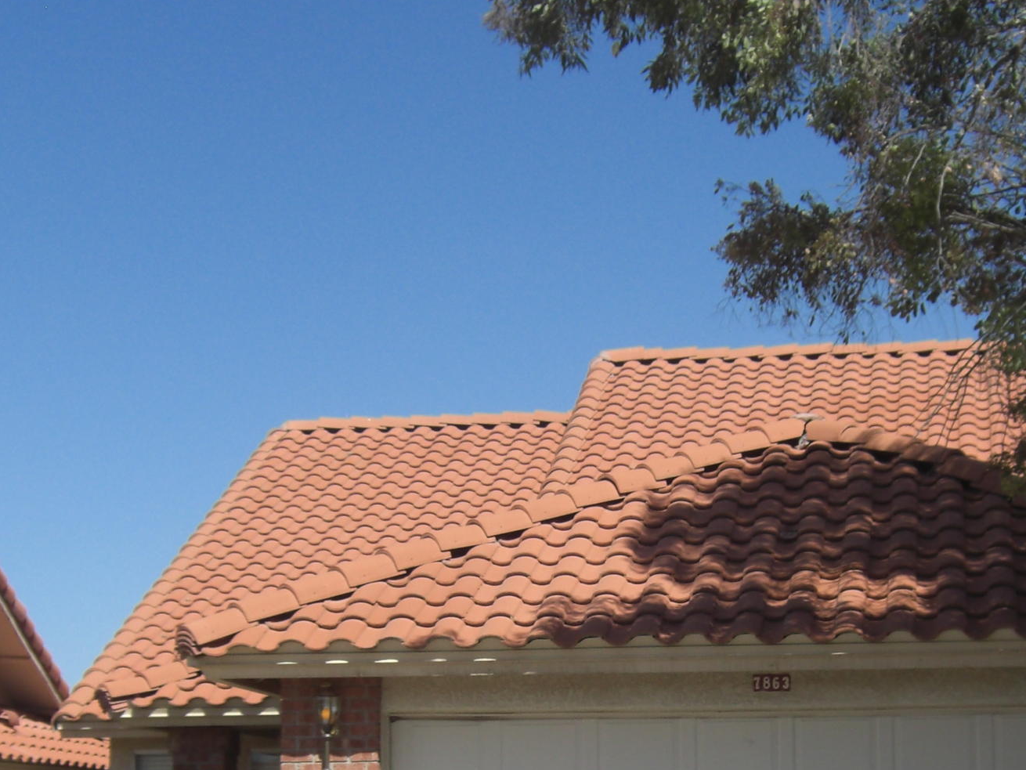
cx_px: 609
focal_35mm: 87
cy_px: 682
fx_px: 2579
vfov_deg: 16.8
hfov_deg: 22.5
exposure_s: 1/200
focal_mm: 7.9
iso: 80
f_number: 8
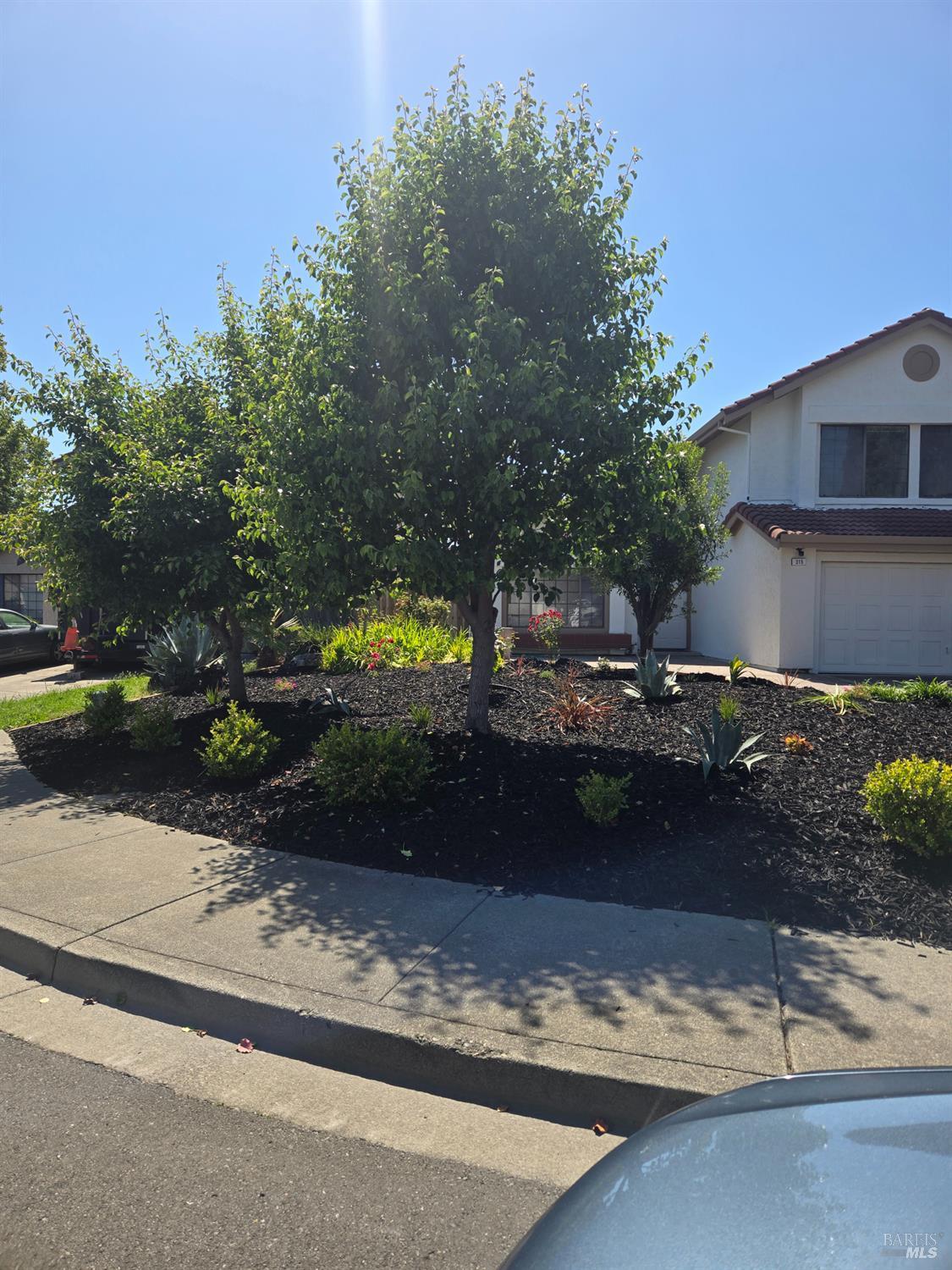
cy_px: 635
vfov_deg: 73.9
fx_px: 843
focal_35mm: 23
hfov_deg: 58.9
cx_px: 476
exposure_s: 1/1380
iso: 25
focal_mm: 5.4
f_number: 1.8
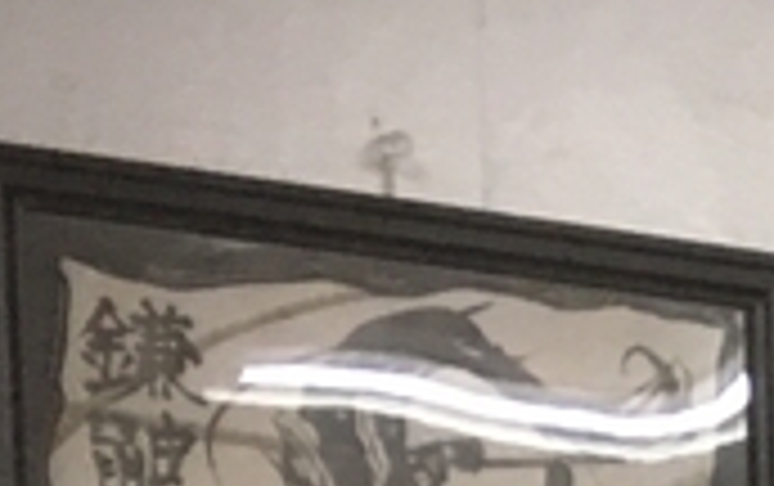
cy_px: 1948
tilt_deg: -6.6
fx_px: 4520
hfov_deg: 8.5
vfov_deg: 5.4
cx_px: 2124
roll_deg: -1.7
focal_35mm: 214
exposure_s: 1/30
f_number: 2.2
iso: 32
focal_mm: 4.15
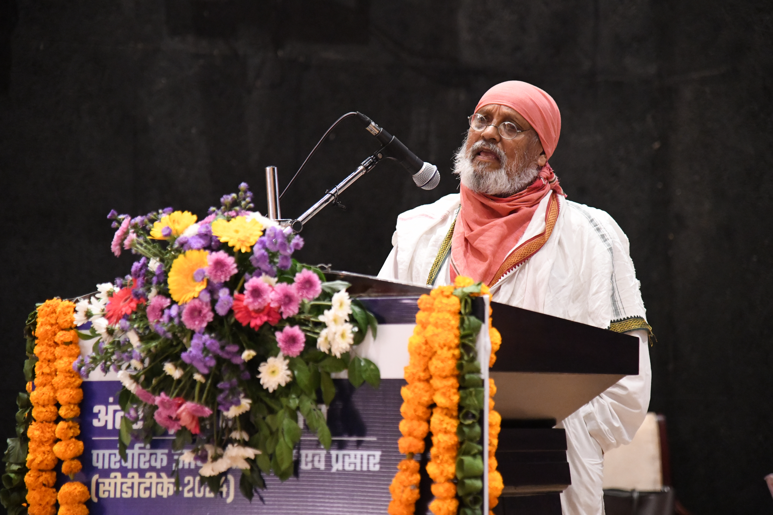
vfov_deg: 11.4
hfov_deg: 17.1
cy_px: 258
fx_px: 2576
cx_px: 386
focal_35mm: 120
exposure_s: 1/125
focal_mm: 120
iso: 10000
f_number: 4
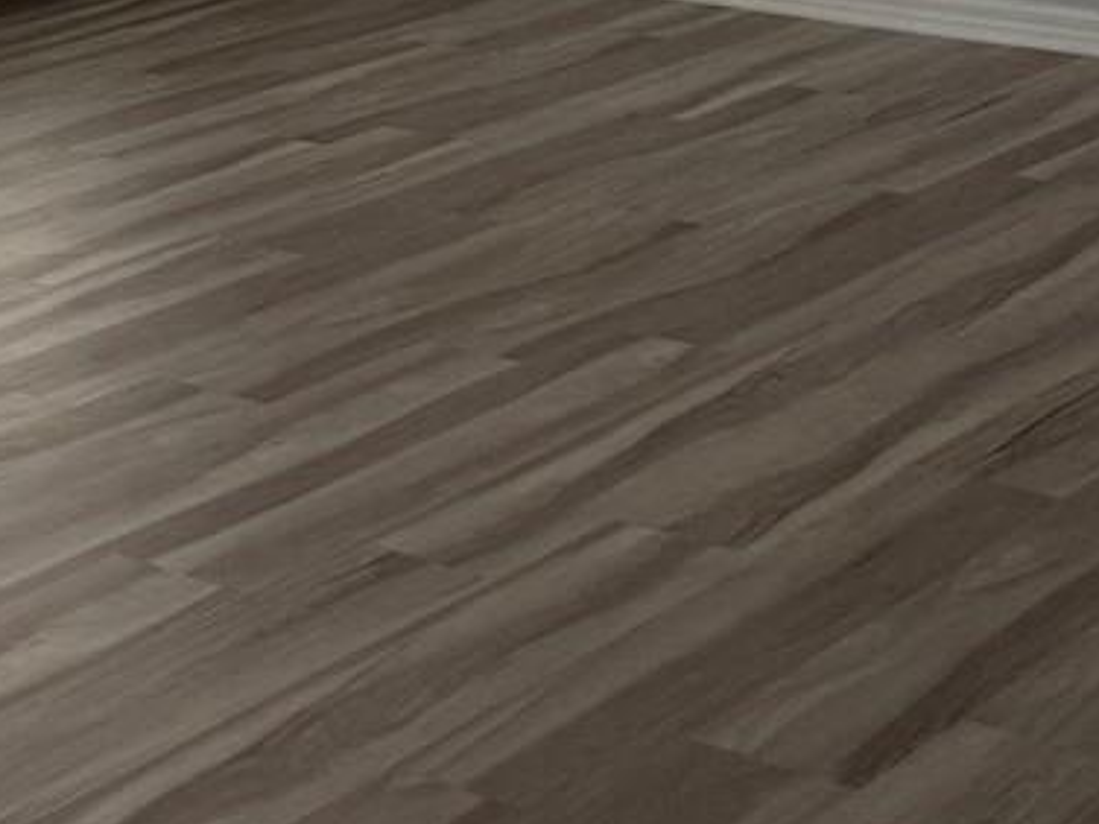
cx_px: -579
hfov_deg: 17.3
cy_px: -260
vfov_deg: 13.9
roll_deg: +2.1
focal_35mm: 102
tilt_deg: -6.4
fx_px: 3238
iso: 100
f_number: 1.78
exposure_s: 1/1437
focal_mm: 6.76
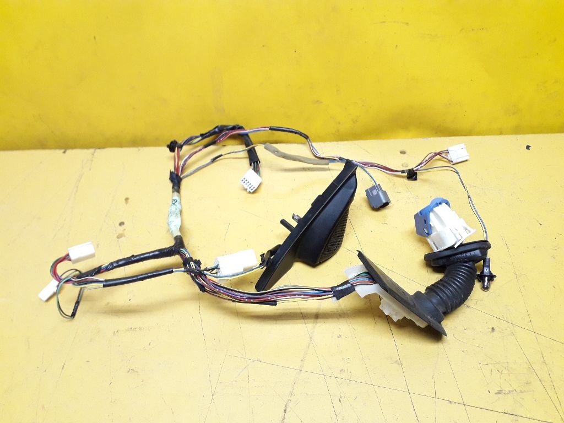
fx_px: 440
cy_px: 212
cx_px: 282
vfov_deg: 51.4
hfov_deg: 65.3
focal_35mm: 27
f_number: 1.9
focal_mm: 3.6
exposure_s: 1/25
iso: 160
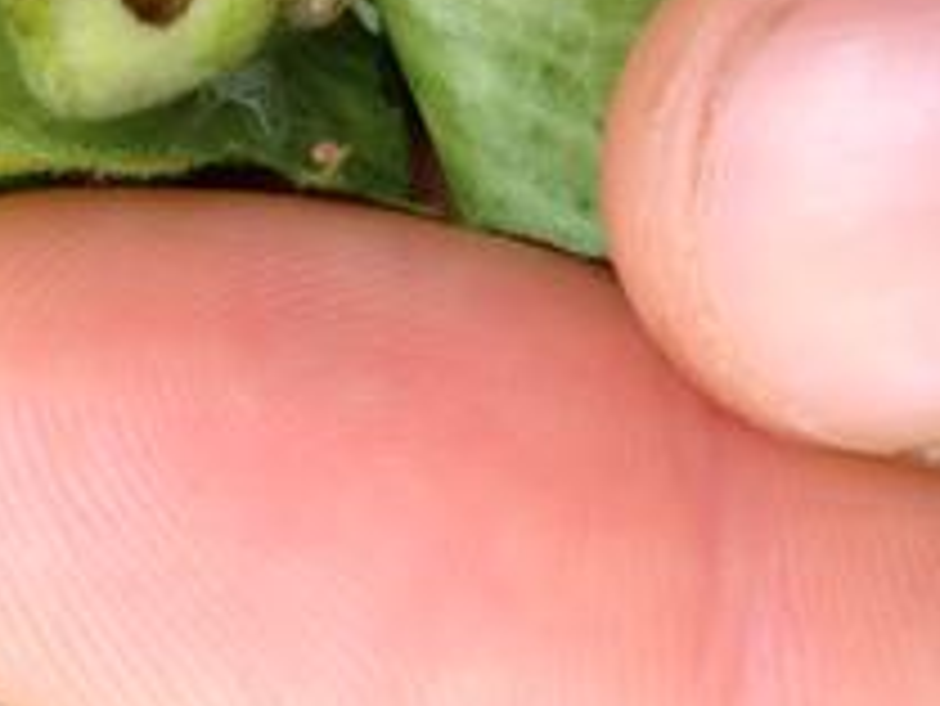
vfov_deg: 21.7
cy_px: 171
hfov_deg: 28.2
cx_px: 157
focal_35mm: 67
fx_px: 1820
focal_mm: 4.28
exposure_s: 1/127
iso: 64
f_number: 2.4
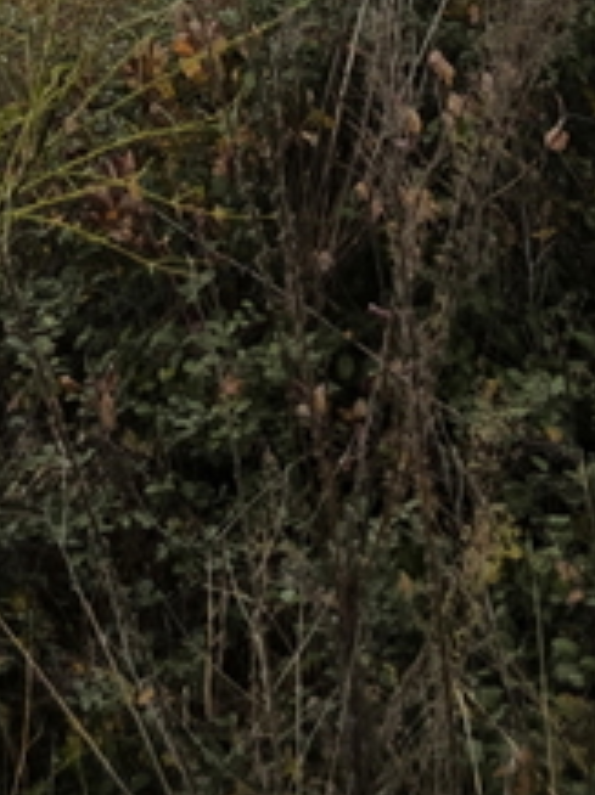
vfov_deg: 13.5
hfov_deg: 12.5
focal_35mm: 114
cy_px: -1007
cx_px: -208
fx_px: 2618
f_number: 1.7
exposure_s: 1/414
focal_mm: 6.3
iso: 12
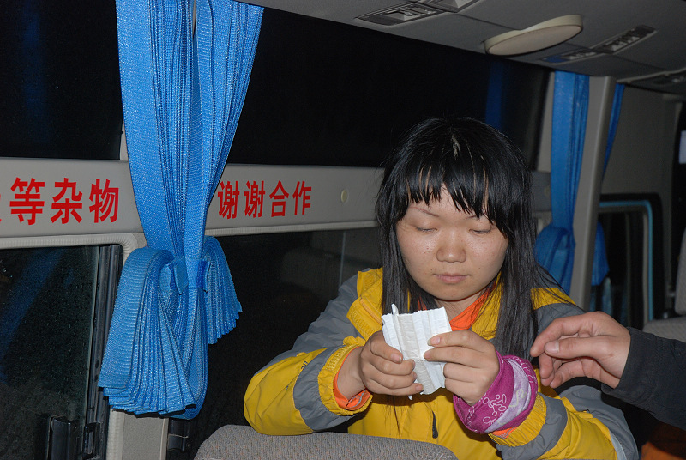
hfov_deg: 28.0
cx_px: 343
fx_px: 1374
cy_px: 230
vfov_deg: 19.0
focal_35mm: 72
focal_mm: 48
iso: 400
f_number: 5.6
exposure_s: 1/60
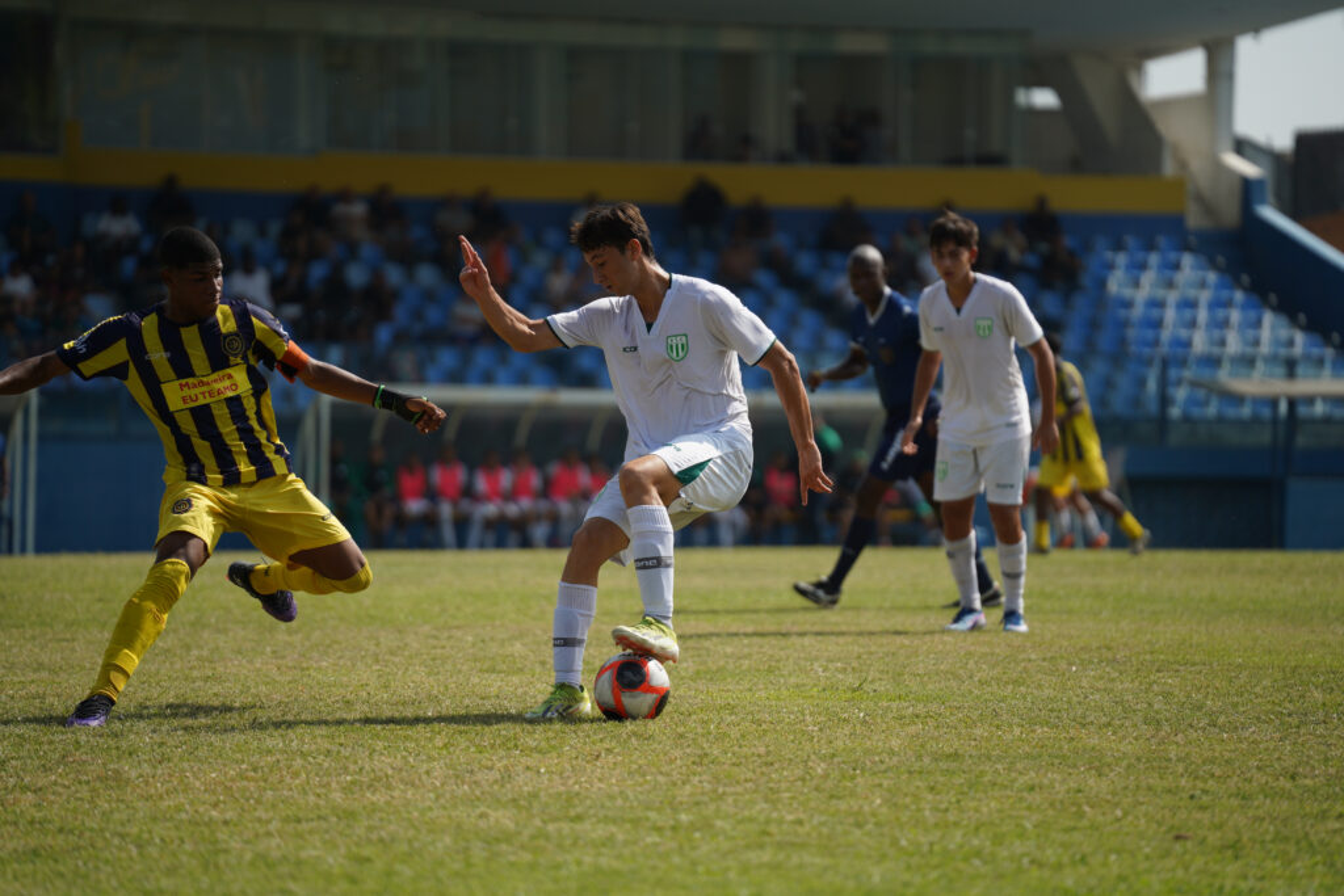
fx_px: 6720
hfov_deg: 11.4
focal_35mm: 180
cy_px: 448
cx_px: 672
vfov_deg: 7.6
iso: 100
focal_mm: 180
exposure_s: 1/2000
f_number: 2.8
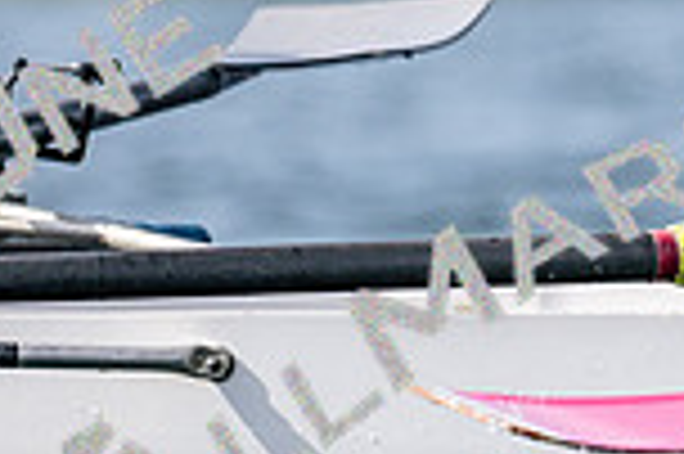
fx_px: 43368
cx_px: 972
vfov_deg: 0.6
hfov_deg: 0.9
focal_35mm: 2285
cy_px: -76
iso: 220
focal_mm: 400
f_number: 4.5
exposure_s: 1/2500
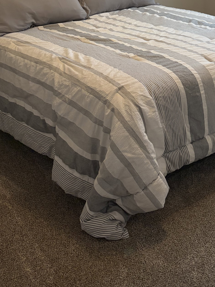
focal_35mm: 59
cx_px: 161
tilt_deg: -7.0
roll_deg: +0.8
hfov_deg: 24.5
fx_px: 489
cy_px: -26
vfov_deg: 29.6
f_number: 1.6
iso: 200
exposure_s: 1/120
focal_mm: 5.96
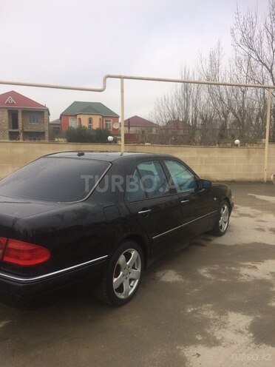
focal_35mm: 29
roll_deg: +0.5
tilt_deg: -6.7
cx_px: 138
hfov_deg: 48.2
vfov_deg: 61.7
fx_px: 307
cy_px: 184
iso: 32
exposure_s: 1/2283
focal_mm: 4.15
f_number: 2.2
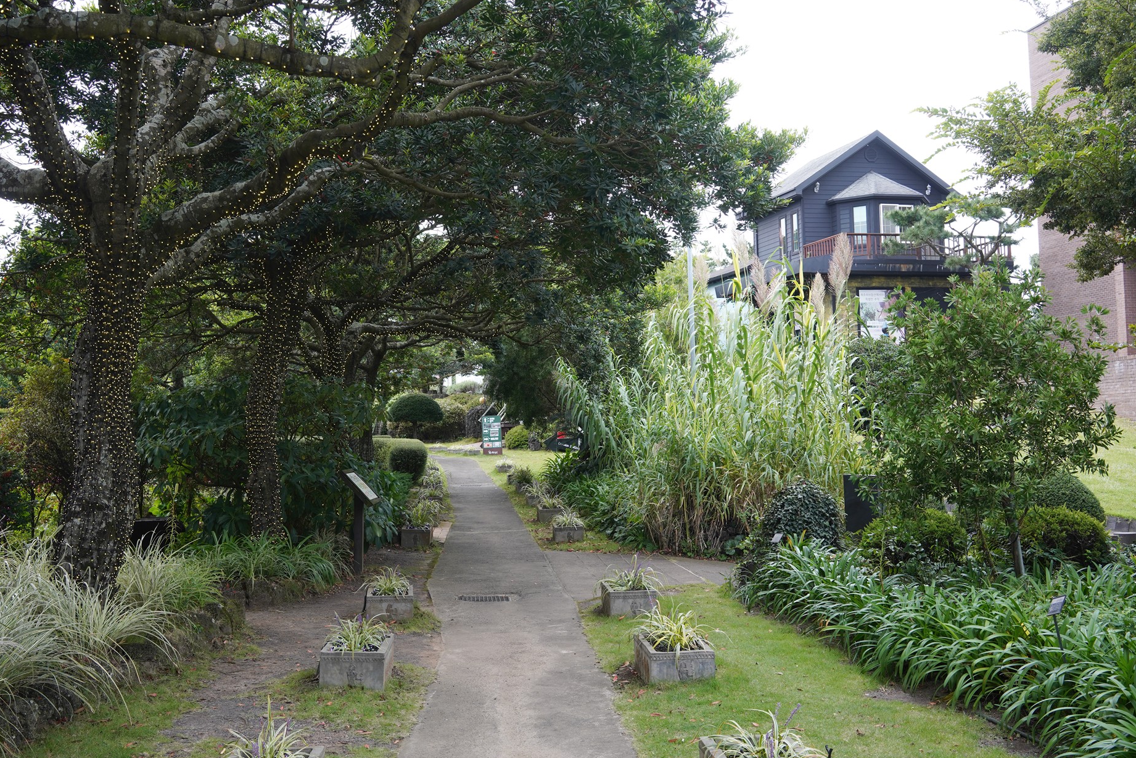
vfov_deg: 35.1
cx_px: 546
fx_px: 1199
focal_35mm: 38
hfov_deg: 50.7
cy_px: 373
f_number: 7.1
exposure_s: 1/100
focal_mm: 35
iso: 400
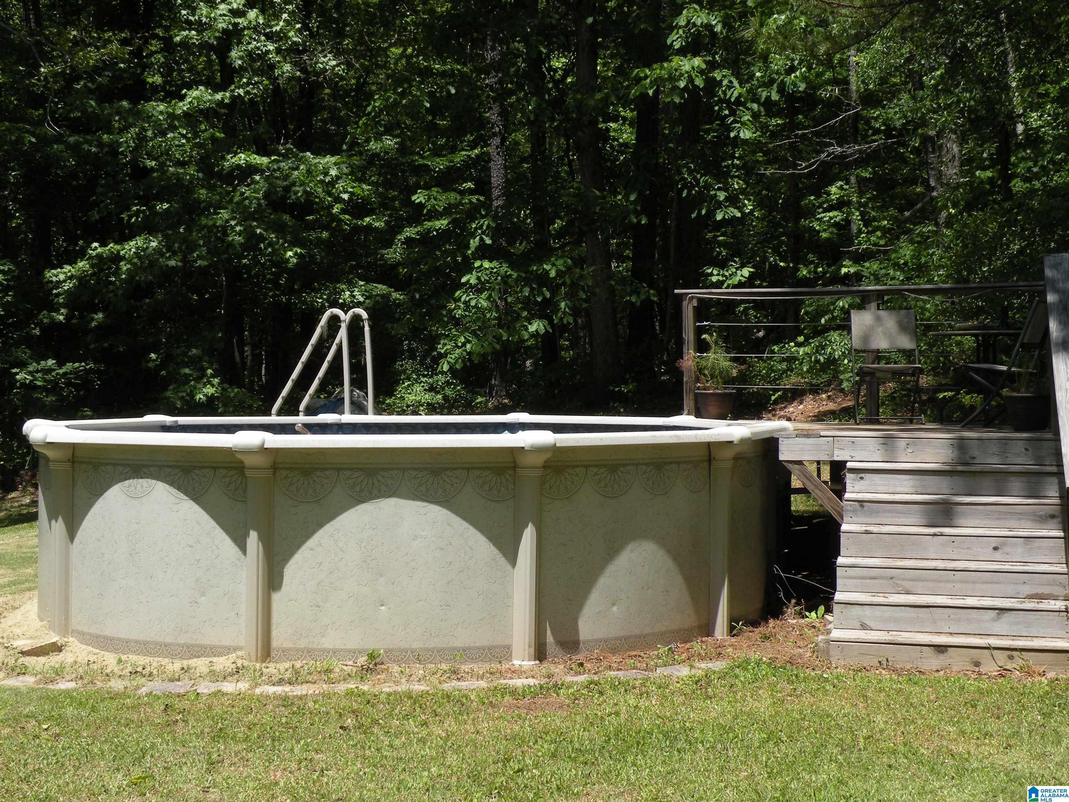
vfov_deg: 26.1
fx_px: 1729
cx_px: 534
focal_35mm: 56
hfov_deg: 34.3
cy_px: 401
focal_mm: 9.8
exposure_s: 1/248
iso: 64
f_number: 5.6
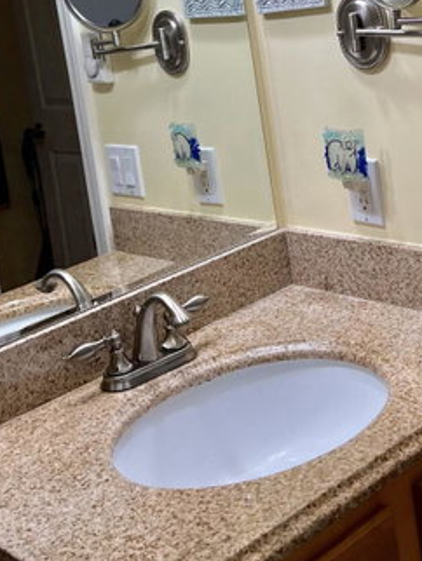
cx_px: 230
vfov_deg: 30.1
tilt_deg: -5.6
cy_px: 75
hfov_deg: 23.7
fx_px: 1006
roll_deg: +8.9
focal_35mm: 62
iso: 50
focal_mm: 5.7
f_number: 1.5
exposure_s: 1/120
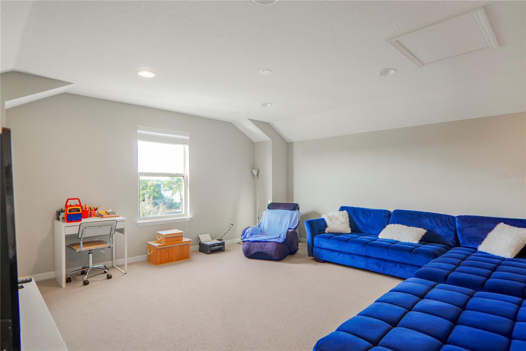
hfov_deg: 90.0
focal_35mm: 18
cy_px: 176
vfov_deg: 67.4
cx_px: 263
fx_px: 263
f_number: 2
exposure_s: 1/30
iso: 100
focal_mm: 12
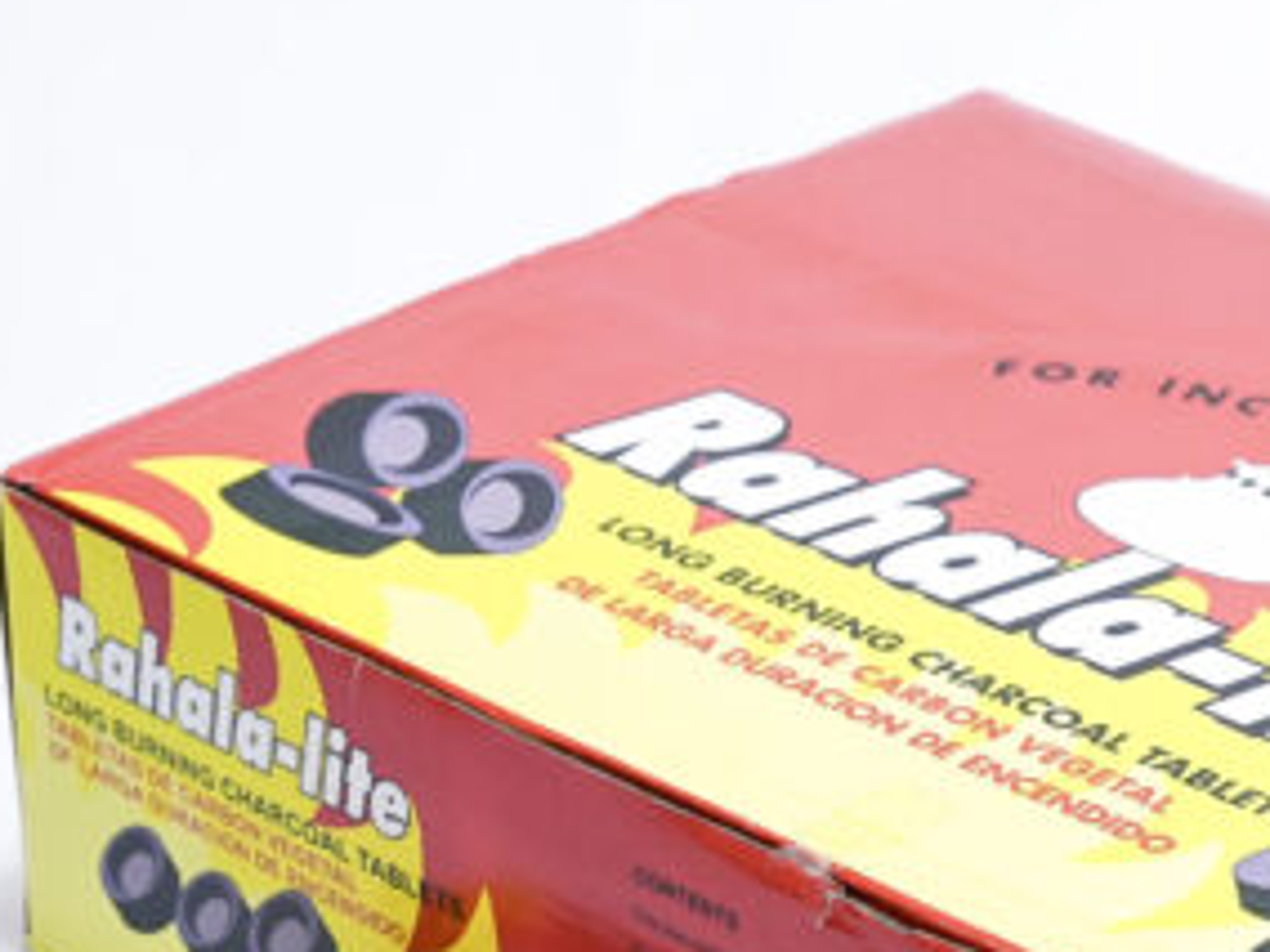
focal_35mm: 140
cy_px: 907
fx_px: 5136
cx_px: 1181
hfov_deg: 13.9
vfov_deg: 10.5
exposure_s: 1/250
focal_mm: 59
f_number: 8
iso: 3200
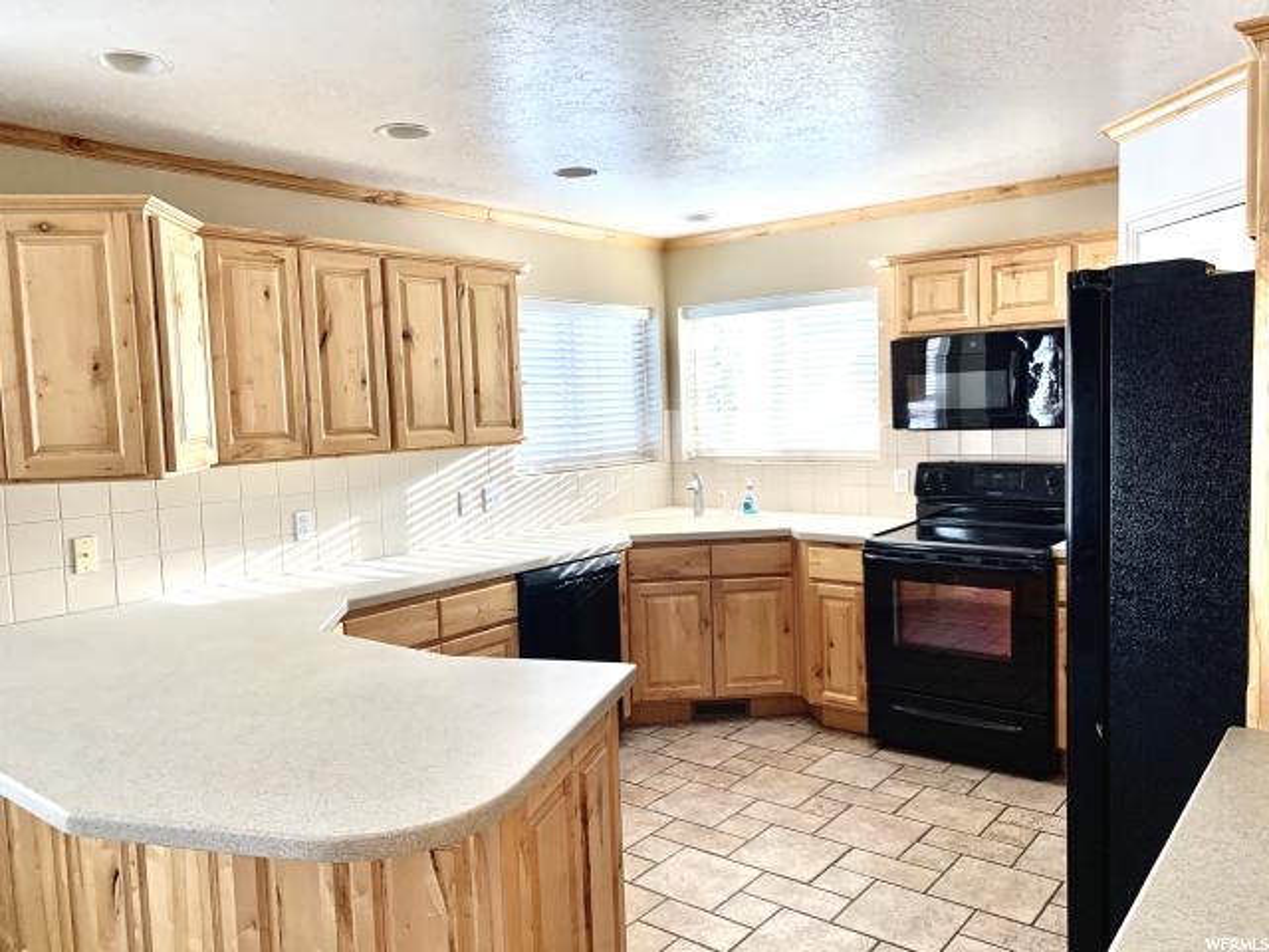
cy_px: 476
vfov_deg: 53.1
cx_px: 634
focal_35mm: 26
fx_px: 953
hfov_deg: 67.3
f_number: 1.8
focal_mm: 4.25
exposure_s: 1/121
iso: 80
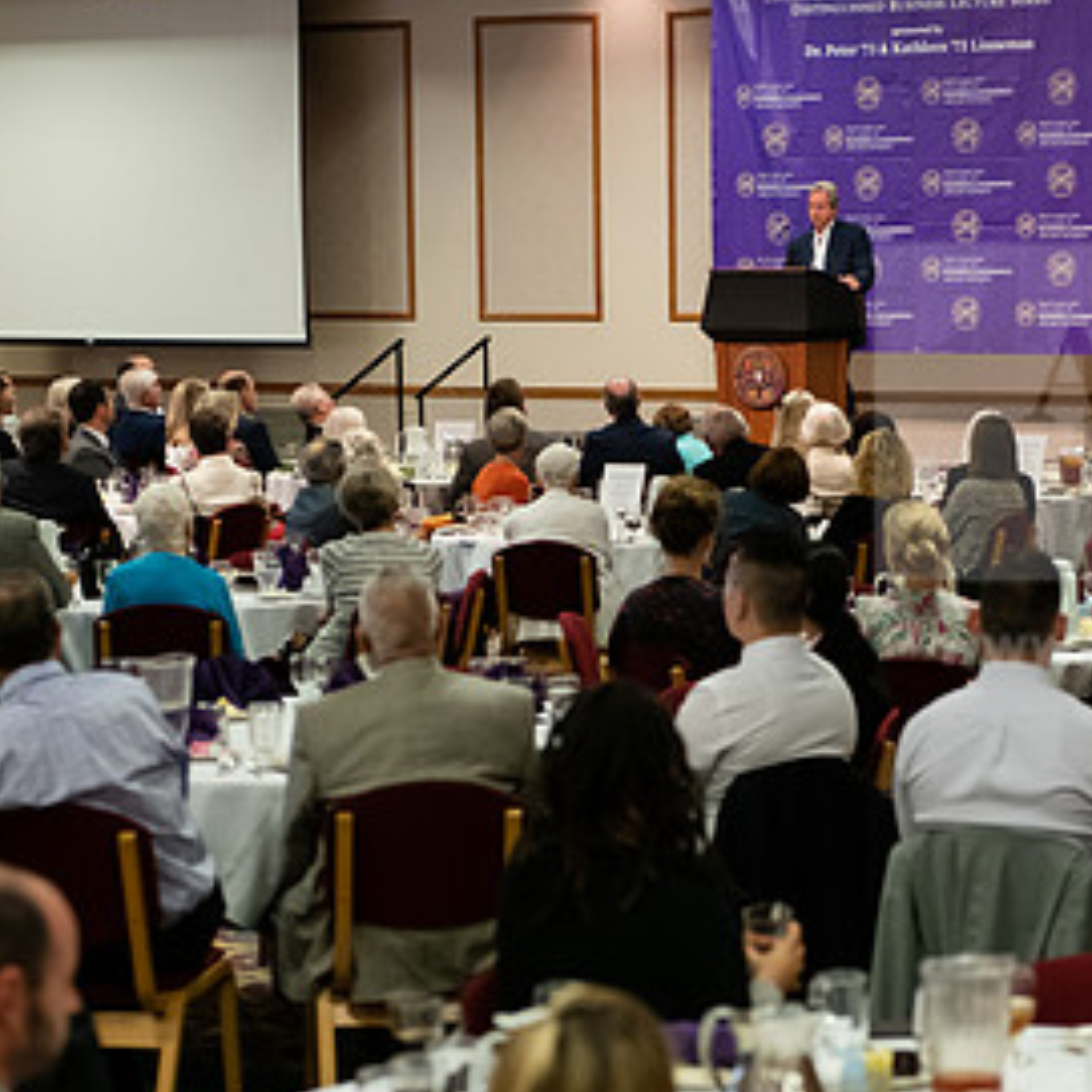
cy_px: 731
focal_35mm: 113
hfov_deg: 15.4
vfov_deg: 15.4
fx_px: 4033
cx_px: 754
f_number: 3.2
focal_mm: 62
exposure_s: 1/200
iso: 2000
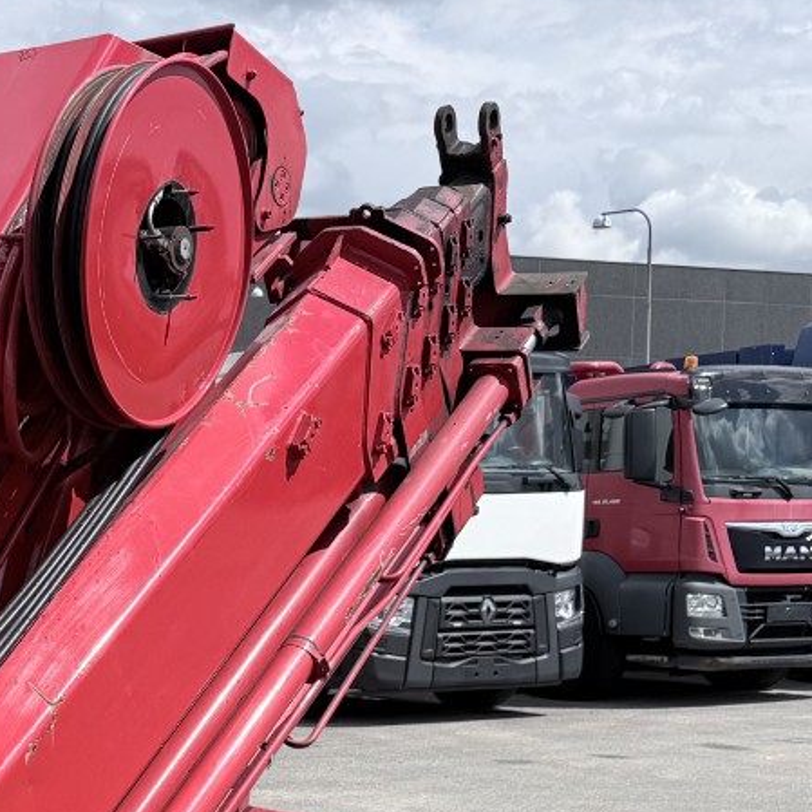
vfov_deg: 24.2
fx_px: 1805
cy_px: 816
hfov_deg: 23.7
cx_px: -83
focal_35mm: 68
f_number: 1.78
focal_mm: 6.76
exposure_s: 1/5319
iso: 80
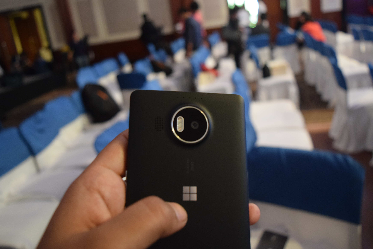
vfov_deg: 39.4
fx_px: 347
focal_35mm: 34
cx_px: 190
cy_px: 119
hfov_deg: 56.4
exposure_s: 1/60
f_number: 3.8
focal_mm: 21
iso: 2200
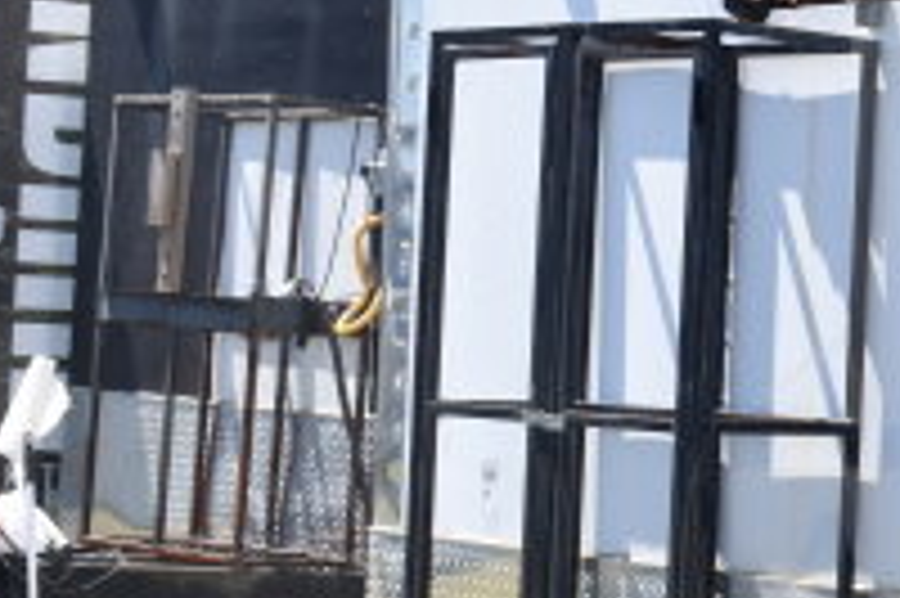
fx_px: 3086
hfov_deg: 15.6
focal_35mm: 124
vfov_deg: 11.1
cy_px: 326
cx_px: 1233
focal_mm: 27
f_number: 7.1
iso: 200
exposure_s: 1/200
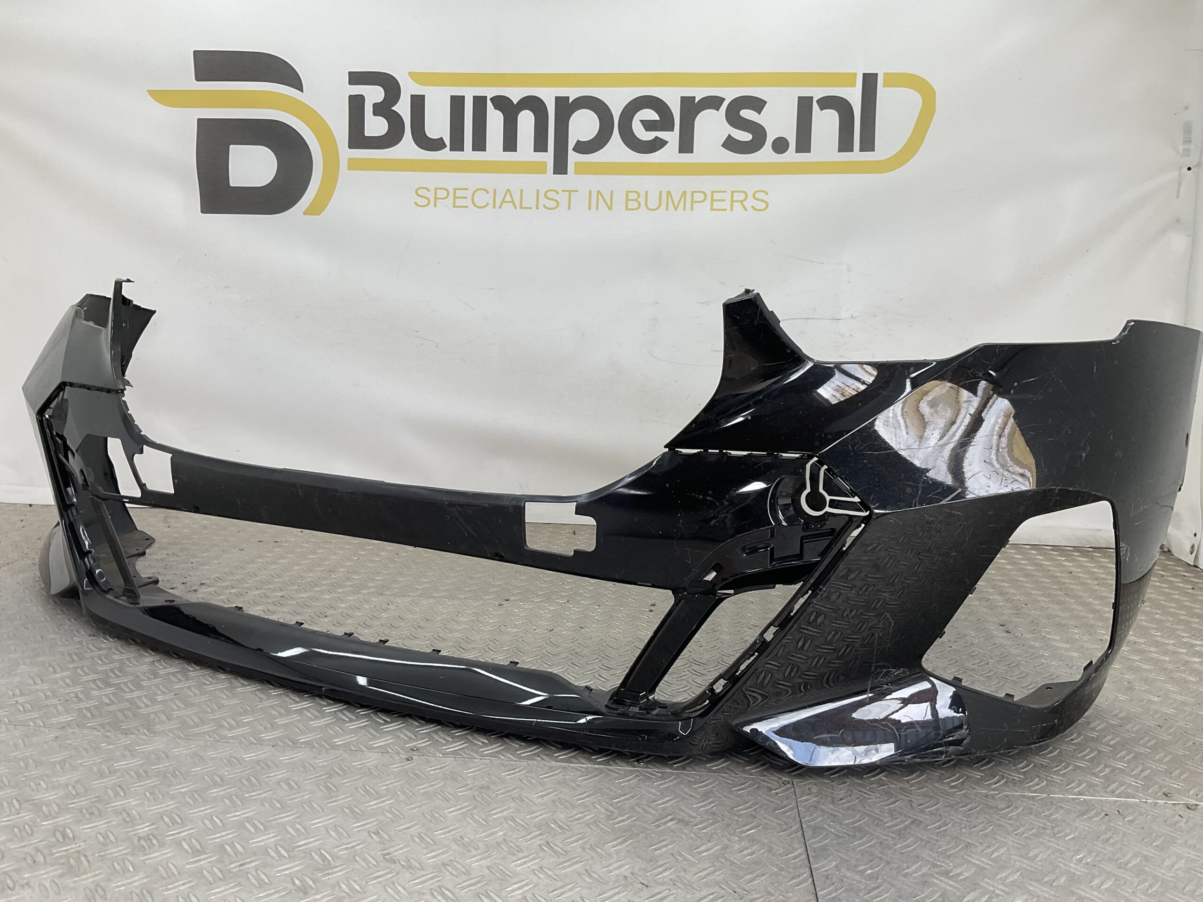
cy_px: 451
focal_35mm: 29
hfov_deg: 61.7
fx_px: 1008
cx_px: 602
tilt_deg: -9.3
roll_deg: -2.8
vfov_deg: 48.2
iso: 16
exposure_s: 1/141
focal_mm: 3
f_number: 1.8
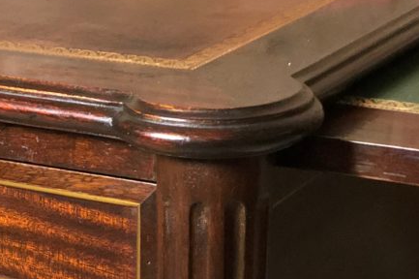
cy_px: 481
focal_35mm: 128
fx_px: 1489
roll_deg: +2.5
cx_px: 68
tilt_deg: -28.1
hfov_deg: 15.9
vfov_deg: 10.2
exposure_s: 1/8
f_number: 2.4
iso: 160
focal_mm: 6
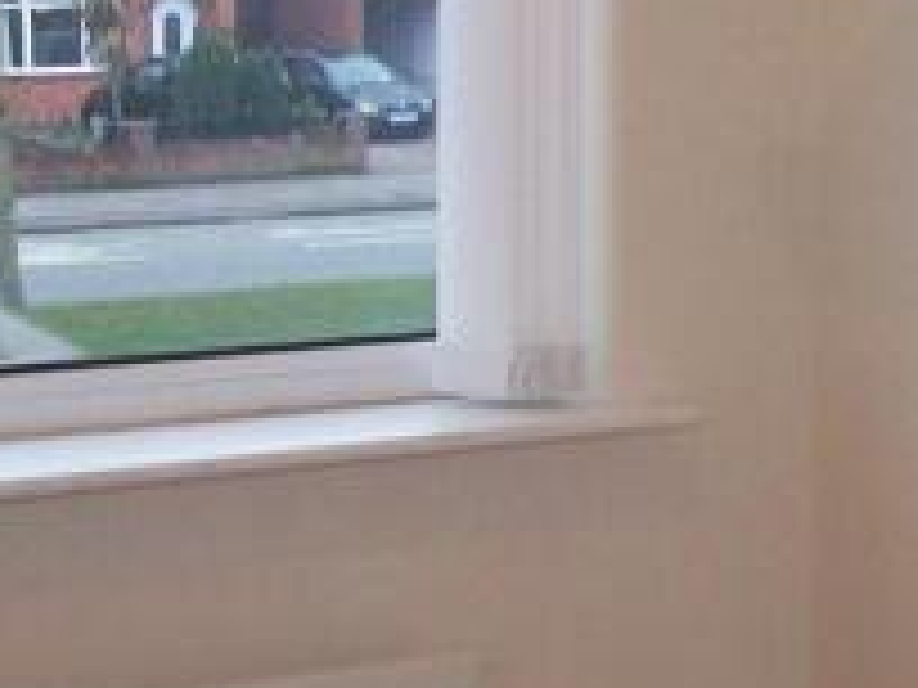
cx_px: 880
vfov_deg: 14.4
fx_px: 2732
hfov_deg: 18.7
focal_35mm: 103
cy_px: 362
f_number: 2.7
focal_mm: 6
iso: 200
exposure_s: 1/64
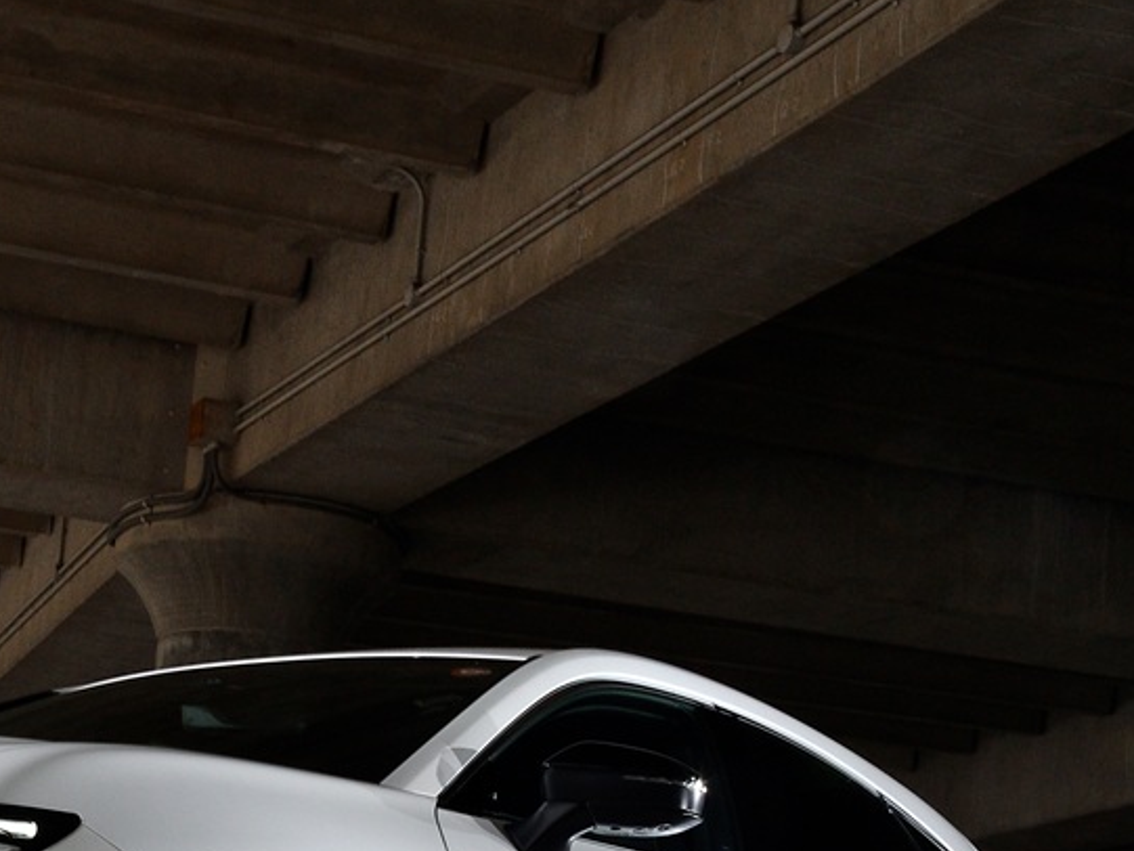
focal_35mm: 96
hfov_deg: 19.9
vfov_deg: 15.2
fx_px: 3146
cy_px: 813
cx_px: 31
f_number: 16
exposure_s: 1/30
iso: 400
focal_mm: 30
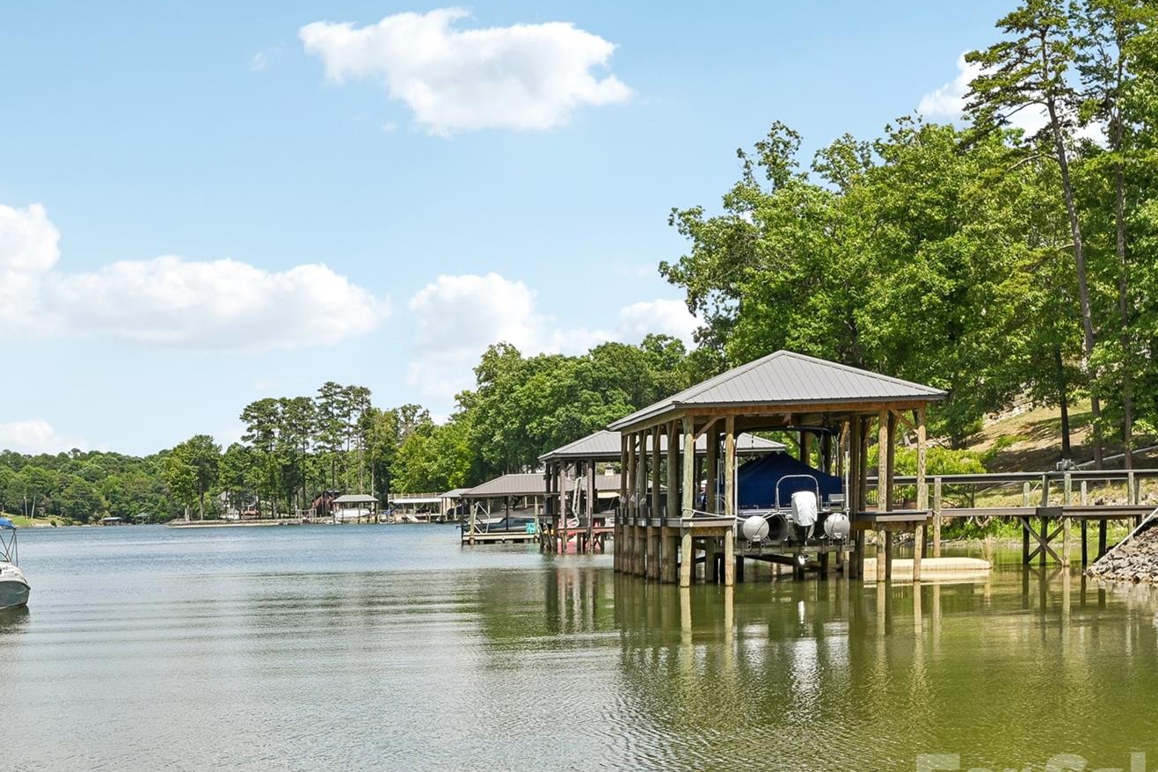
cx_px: 296
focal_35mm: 56
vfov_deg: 24.2
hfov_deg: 34.9
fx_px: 1801
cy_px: 327
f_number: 8
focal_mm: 24
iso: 64
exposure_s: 1/250
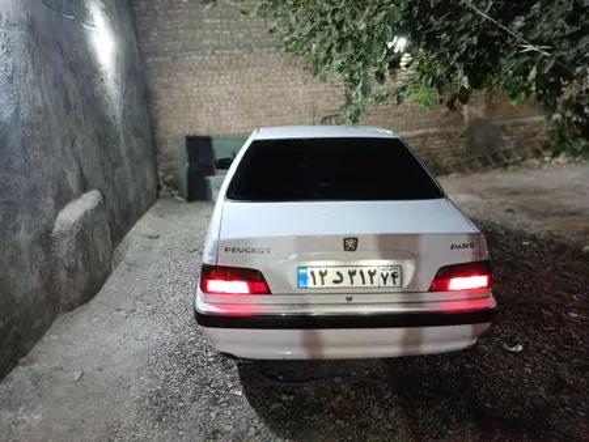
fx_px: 443
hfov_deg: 67.3
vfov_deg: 53.1
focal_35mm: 26
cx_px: 294
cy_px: 221
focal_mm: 3.98
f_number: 1.8
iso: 800
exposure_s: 1/16.7
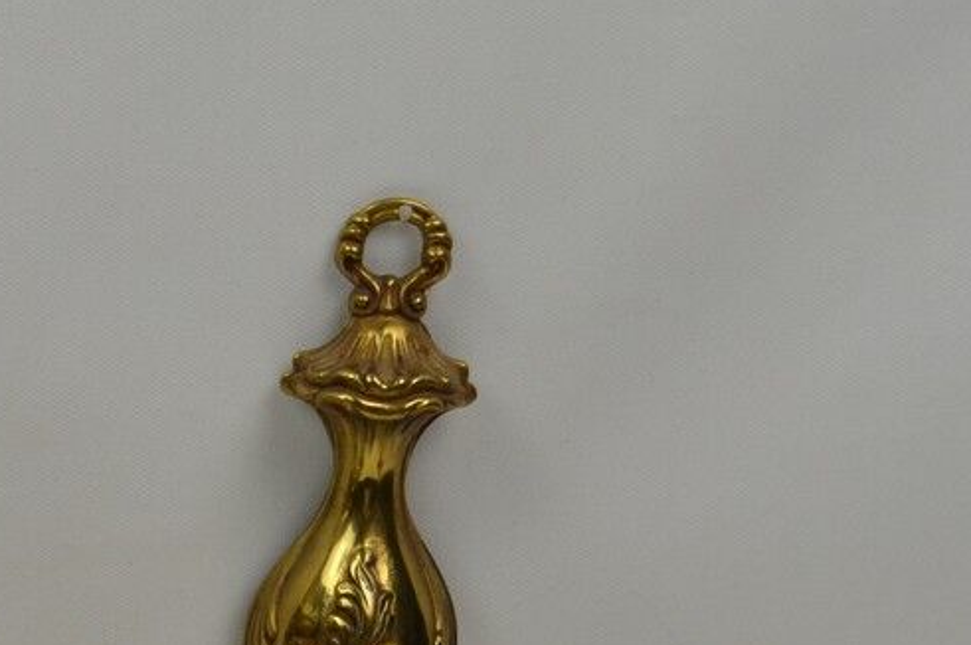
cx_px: -374
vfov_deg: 10.5
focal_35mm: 127
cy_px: 835
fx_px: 3421
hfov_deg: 15.2
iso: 400
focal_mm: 26
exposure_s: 1/125
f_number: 5.6
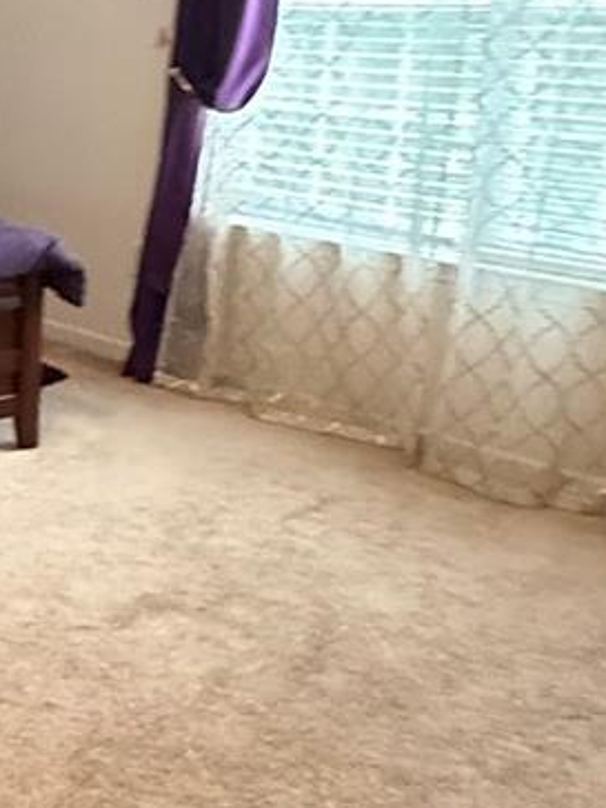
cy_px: 342
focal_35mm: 59
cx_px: -291
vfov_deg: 32.6
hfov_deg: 21.1
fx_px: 1377
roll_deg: +3.0
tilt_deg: -14.6
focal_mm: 2.22
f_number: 2.2
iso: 800
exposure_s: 1/60
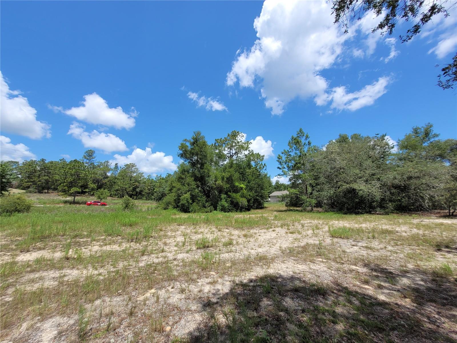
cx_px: 228
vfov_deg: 89.9
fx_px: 172
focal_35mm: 13
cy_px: 172
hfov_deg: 106.2
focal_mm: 1.74
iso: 40
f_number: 2.2
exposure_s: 1/1497
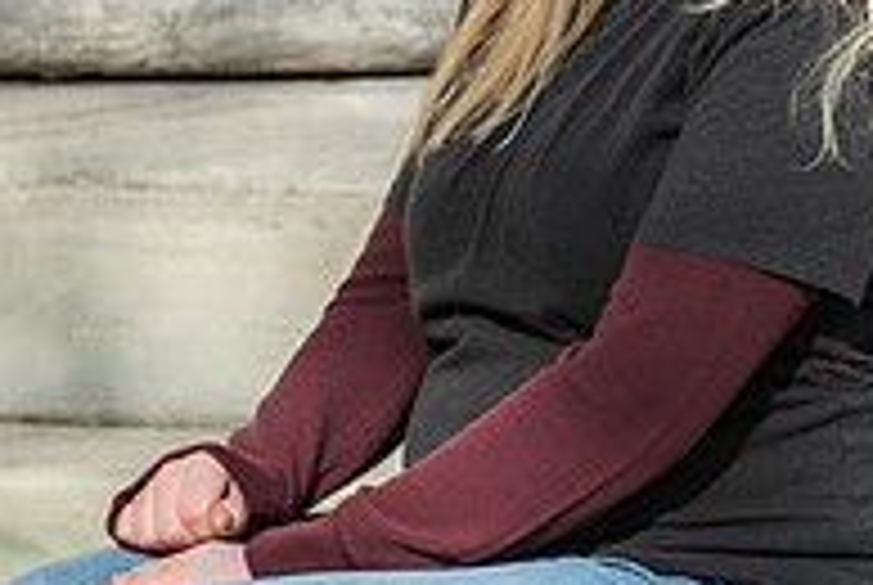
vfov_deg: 7.3
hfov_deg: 10.7
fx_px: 4566
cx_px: 1033
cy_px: -52
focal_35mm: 188
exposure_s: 1/4000
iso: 250
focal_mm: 62
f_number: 4
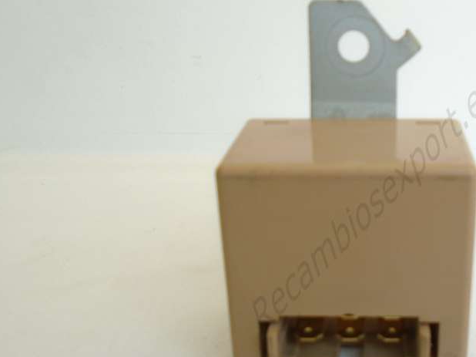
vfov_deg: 31.5
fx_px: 632
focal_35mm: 46
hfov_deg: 39.6
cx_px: 380
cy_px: 199
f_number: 3.2
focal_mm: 4.6
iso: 100
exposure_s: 1/250
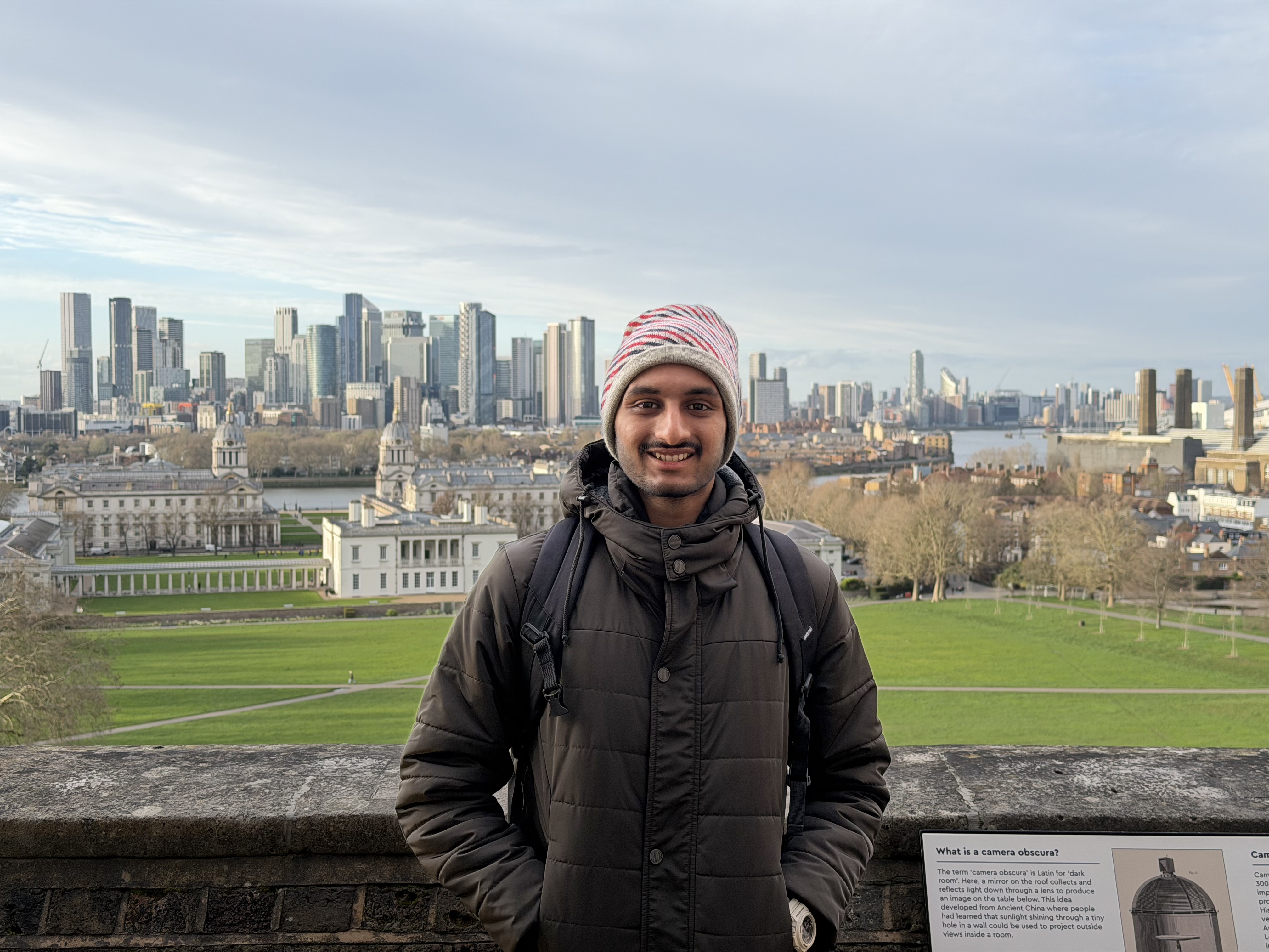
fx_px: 1760
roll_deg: +1.0
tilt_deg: +0.1
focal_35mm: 48
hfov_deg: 39.7
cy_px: 476
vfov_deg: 30.3
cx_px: 634
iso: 80
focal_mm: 6.76
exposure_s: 1/975
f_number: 1.78
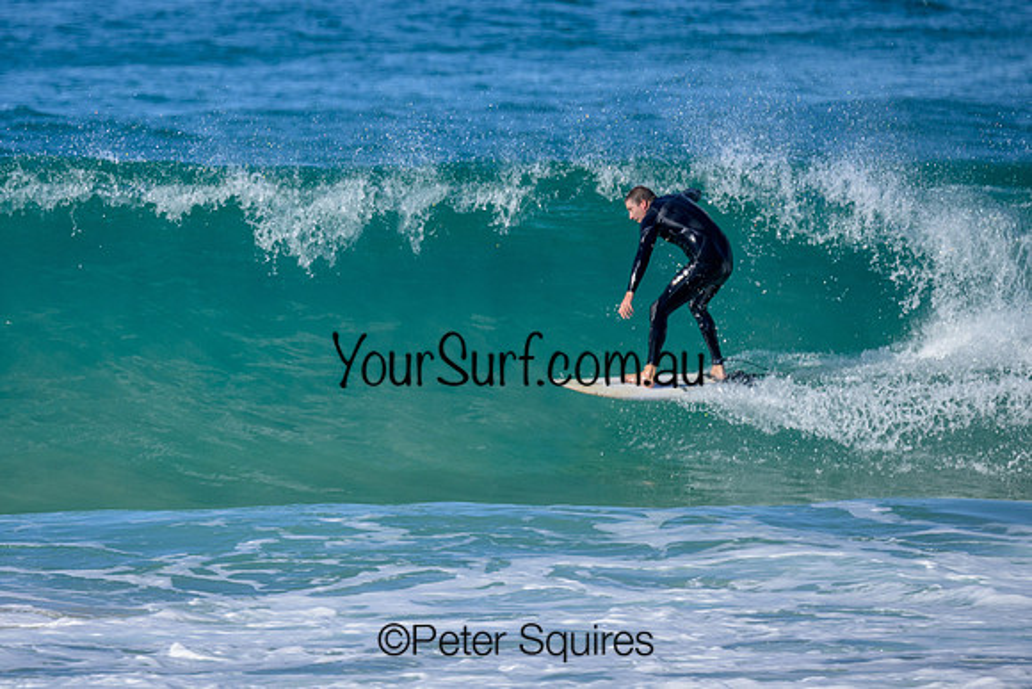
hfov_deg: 1.9
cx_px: 384
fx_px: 31510
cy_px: 334
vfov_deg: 1.3
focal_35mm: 1099
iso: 400
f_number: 6.3
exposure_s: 1/2000
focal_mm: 800
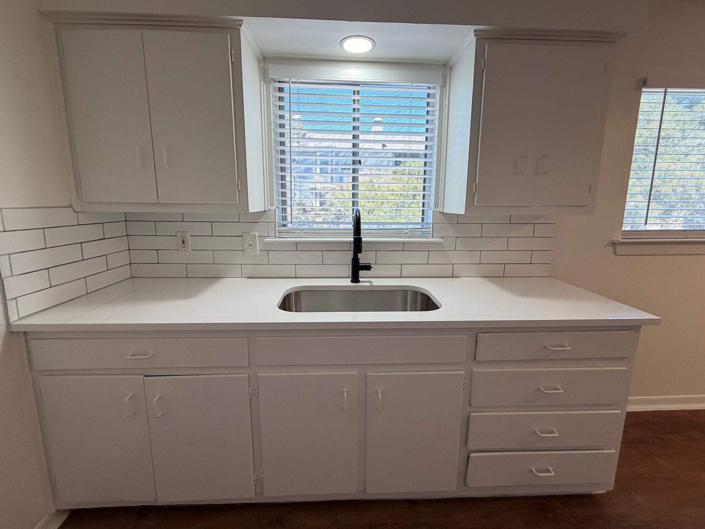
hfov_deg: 98.2
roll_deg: +0.0
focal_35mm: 15
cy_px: 250
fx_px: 306
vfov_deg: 81.7
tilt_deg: -8.6
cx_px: 354
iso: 250
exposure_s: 1/111
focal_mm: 2.22
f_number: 2.2
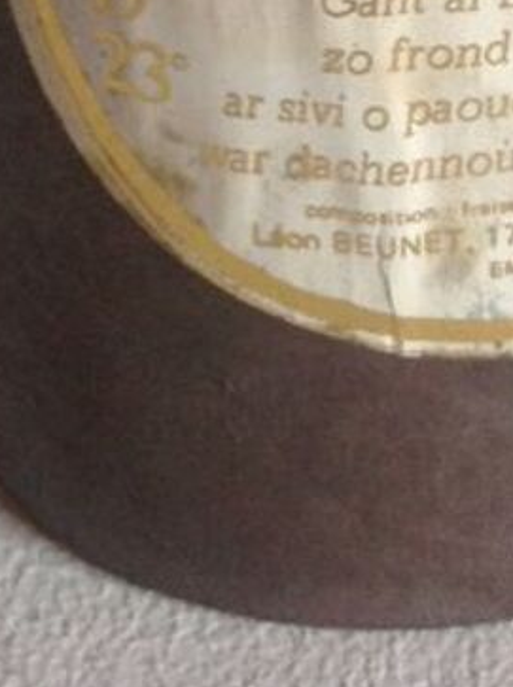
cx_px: 316
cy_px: -567
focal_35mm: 129
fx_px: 2557
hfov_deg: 11.5
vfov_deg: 13.6
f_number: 2.4
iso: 160
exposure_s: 1/15
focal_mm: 4.28
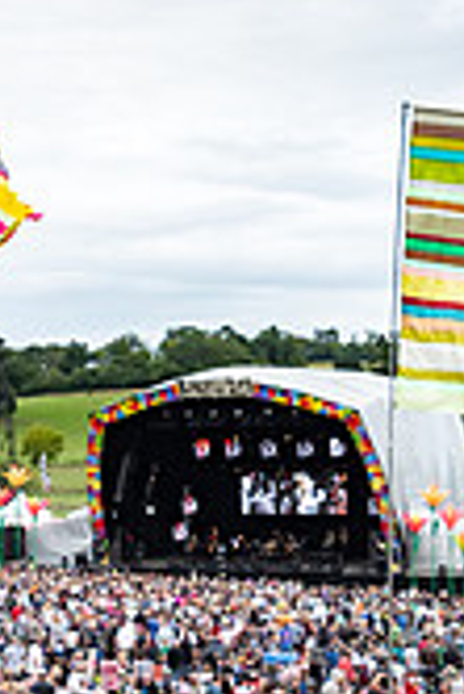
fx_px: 1833
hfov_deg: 14.4
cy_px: 456
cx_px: 276
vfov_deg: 21.4
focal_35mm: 95
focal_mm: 35
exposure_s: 1/400
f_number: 5
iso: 100
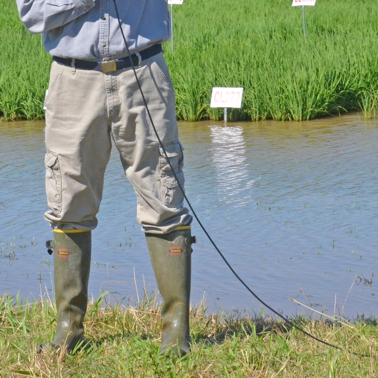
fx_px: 2372
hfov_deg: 9.1
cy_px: 36
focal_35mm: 192
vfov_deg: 9.1
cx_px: 207
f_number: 13
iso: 800
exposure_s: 1/640
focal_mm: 52
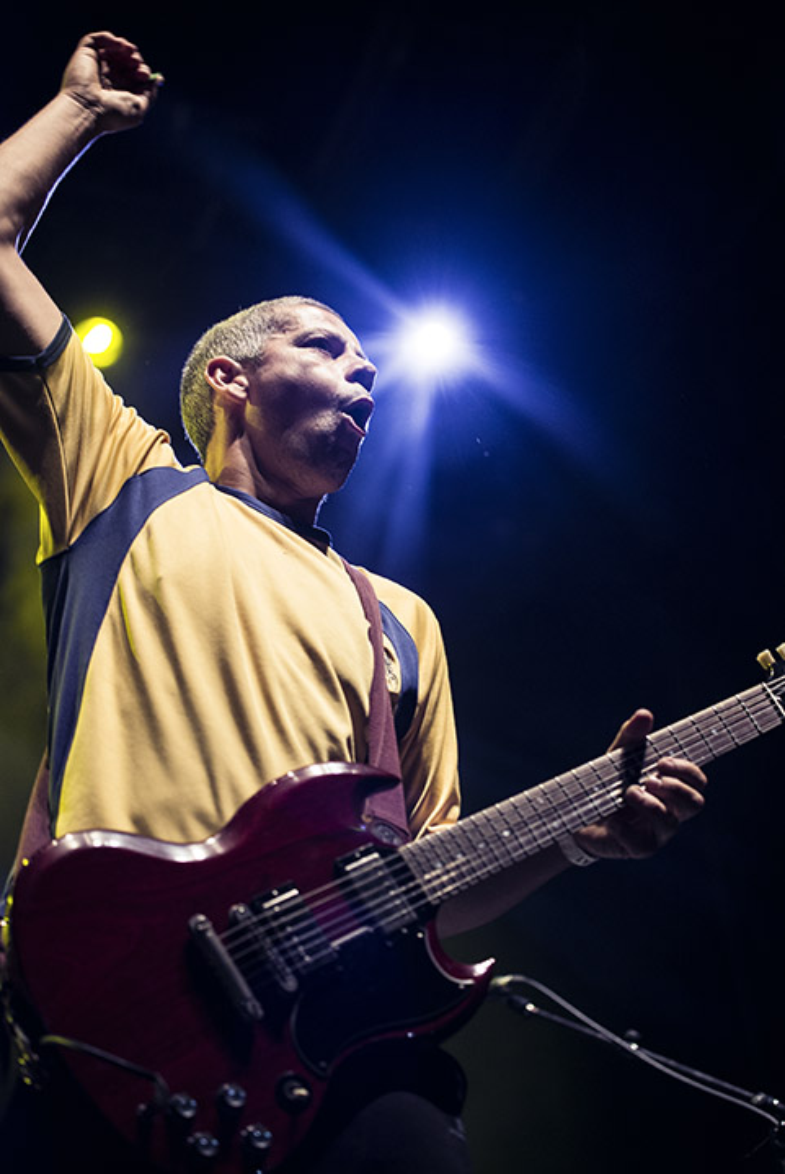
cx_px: 392
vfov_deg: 28.8
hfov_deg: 19.5
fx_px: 2286
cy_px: 587
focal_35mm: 70
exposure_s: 1/250
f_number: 2.8
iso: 640
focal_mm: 70
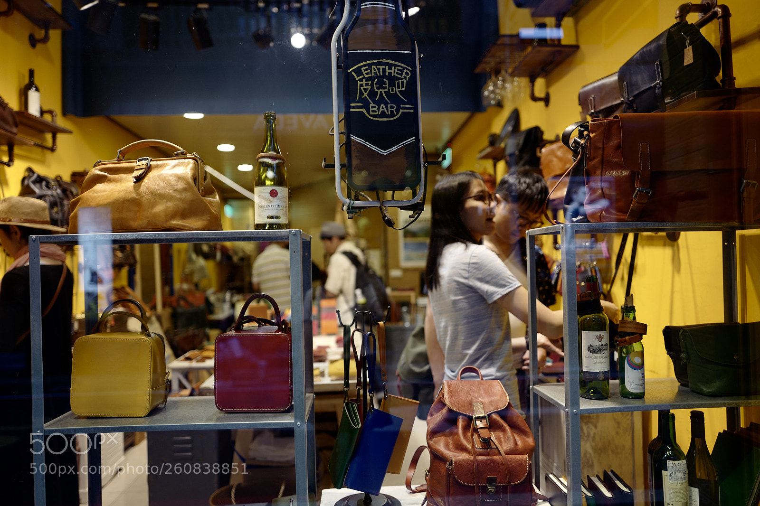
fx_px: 591
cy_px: 253
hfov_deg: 65.5
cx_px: 380
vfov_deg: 46.4
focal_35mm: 28
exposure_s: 1/80
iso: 125
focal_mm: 28
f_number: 1.7
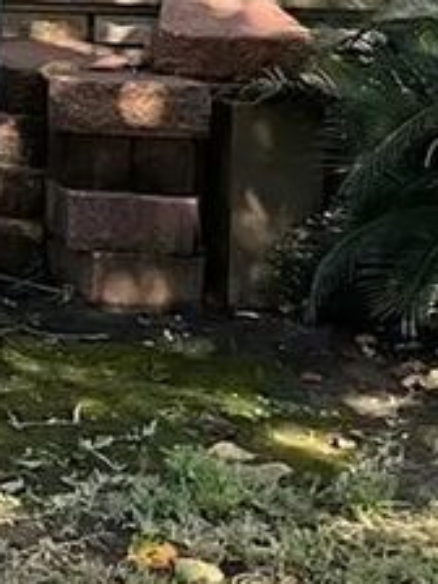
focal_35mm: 177
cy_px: -223
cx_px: -597
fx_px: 2986
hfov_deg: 7.8
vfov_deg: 10.9
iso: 16
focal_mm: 3
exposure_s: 1/186
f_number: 1.8
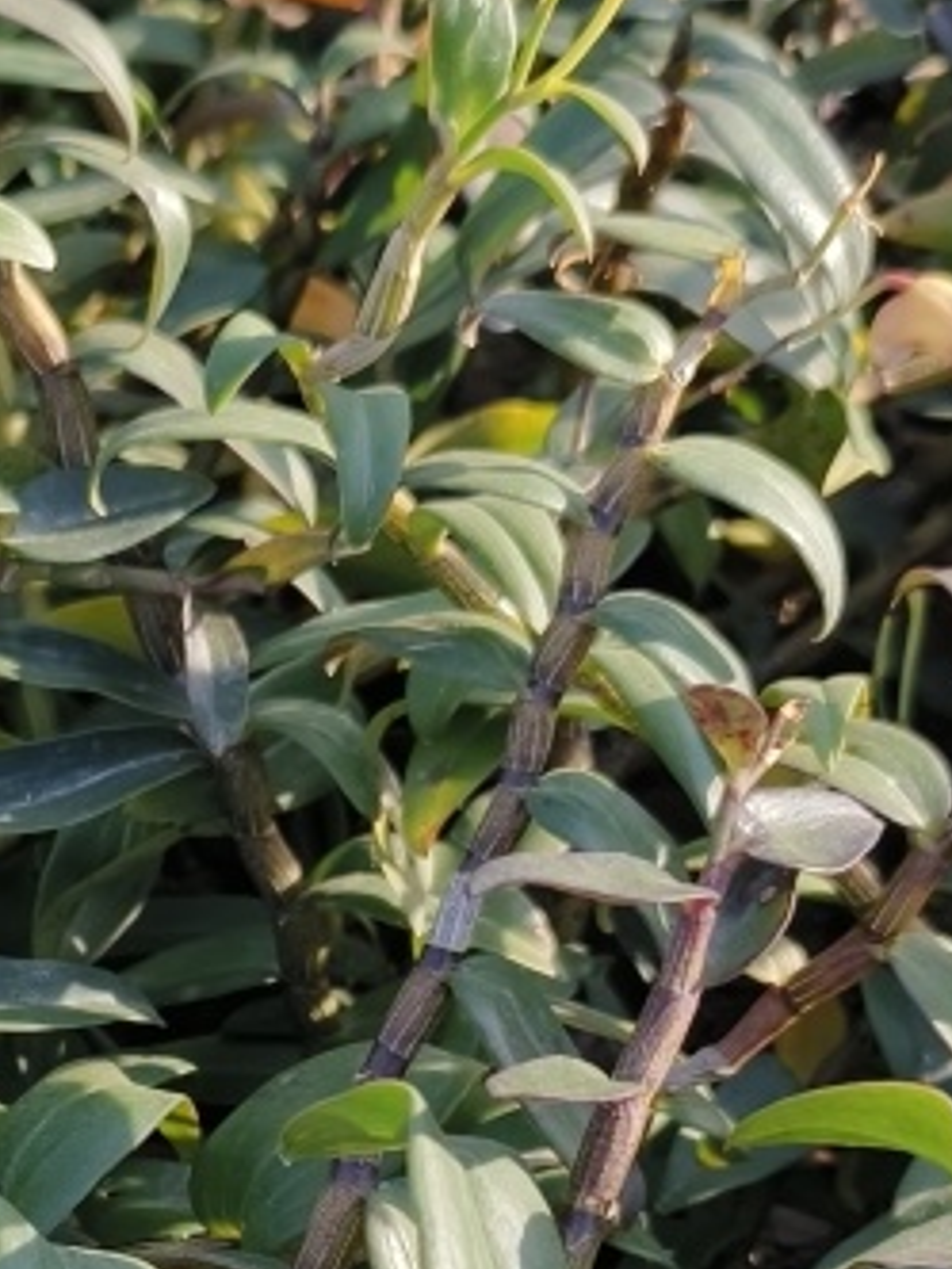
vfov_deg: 25.3
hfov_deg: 19.3
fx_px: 2714
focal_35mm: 74
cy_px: 1198
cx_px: -4
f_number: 1.75
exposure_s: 1/171
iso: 72
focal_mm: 5.5
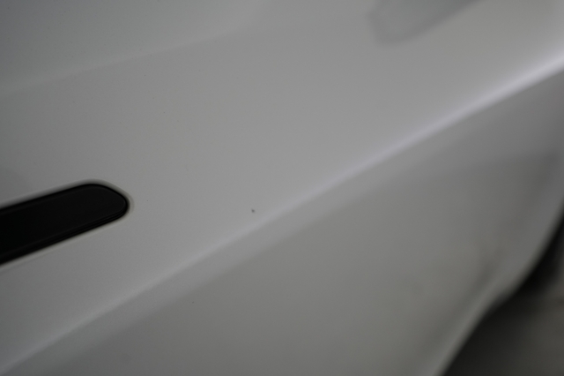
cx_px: 282
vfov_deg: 53.1
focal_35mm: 24
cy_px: 188
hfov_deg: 73.8
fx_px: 376
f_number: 4
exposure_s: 1/60
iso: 640
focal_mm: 24
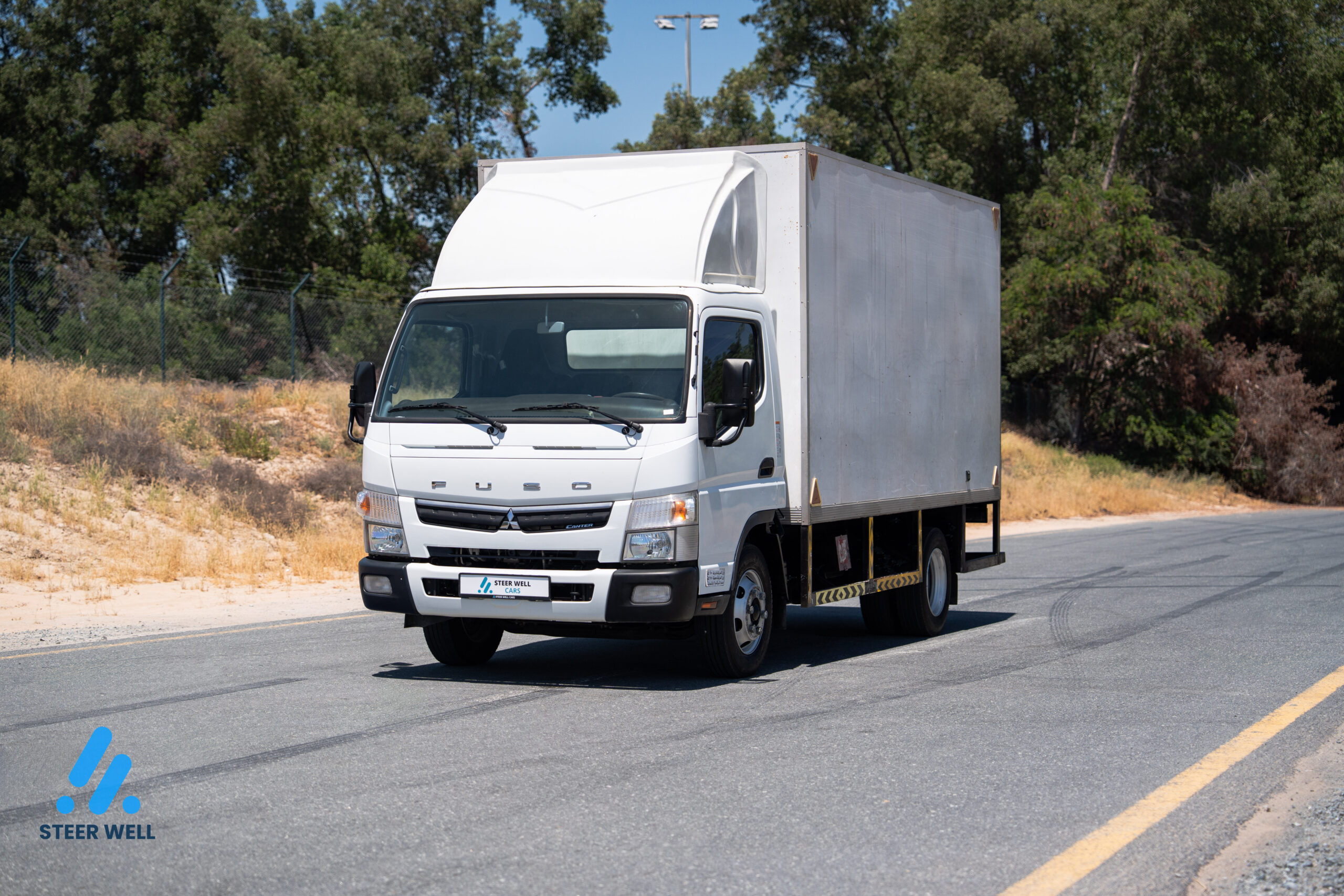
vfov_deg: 21.6
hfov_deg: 31.9
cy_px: 448
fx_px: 2352
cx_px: 672
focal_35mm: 63
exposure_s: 1/160
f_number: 2.8
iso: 200
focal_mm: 63
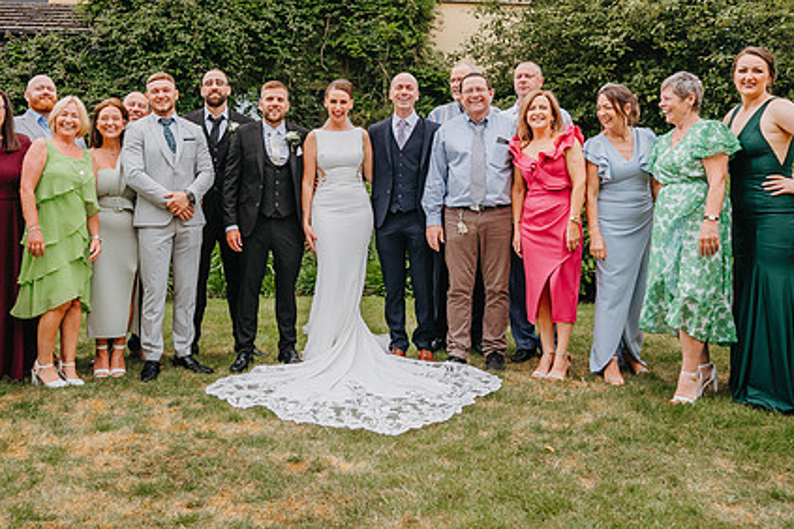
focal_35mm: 38
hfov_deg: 50.5
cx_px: 344
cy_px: 170
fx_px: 838
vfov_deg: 34.7
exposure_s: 1/640
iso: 200
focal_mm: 24
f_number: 2.8
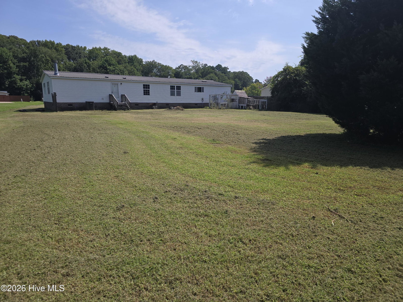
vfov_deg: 58.9
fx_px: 268
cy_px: 151
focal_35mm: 23
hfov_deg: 73.9
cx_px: 202
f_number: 1.7
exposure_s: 1/1019
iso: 12
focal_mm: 6.3
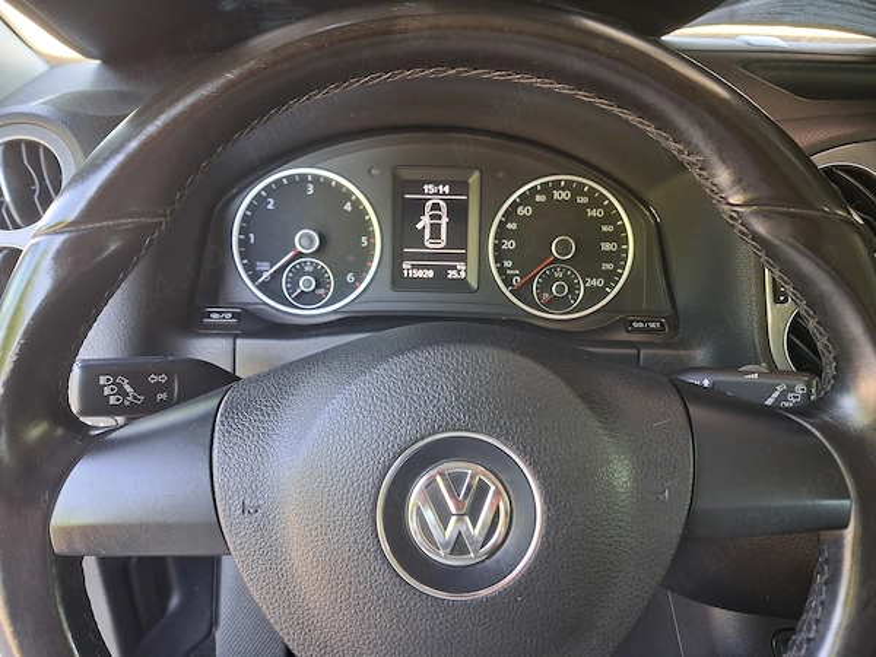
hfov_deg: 65.3
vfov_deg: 51.4
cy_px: 328
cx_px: 438
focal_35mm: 27
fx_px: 683
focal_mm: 4
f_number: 1.8
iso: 320
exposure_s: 1/50
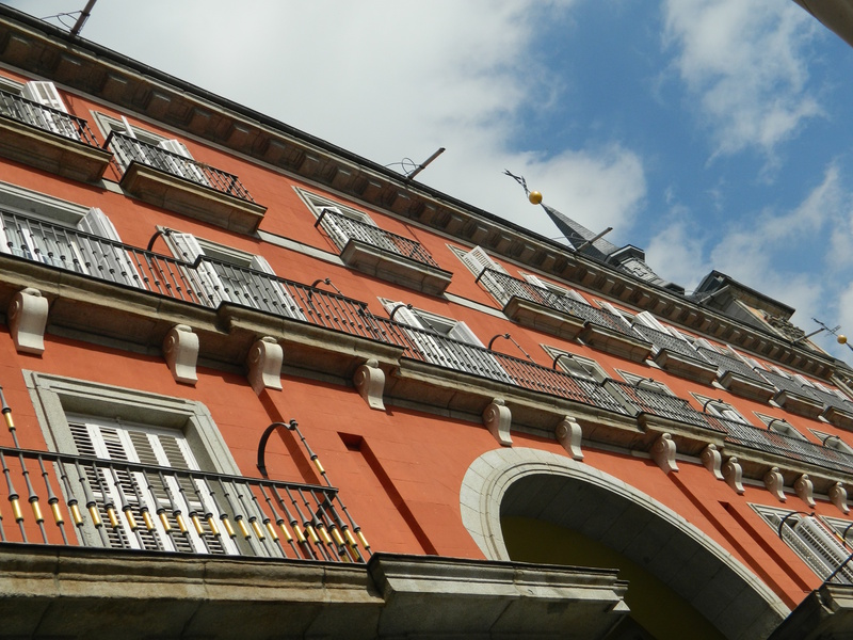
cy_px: 320
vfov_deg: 35.1
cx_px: 426
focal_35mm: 41
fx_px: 1010
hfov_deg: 45.8
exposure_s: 1/250
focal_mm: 7.3
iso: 80
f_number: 9.8
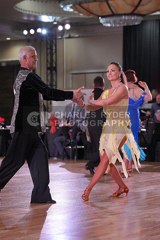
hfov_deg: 13.0
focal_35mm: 105
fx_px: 700
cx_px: 80
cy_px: 120
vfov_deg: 19.5
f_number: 4
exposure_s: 1/500
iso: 1600
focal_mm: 105
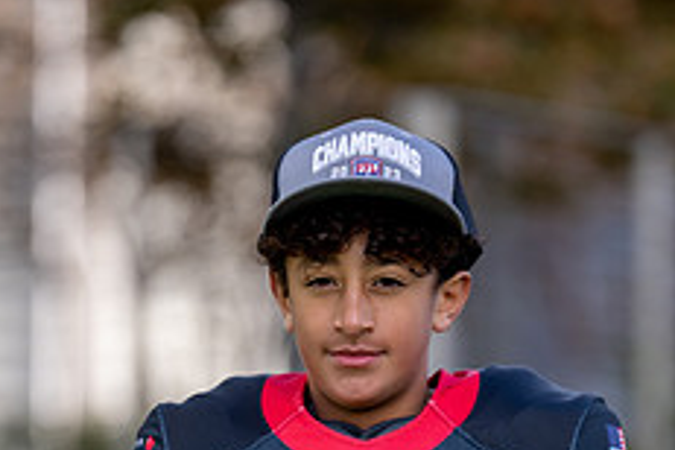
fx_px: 7856
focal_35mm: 419
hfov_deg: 4.9
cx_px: 403
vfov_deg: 3.3
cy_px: 560
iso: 100
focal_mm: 167
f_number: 2.8
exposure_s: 1/500
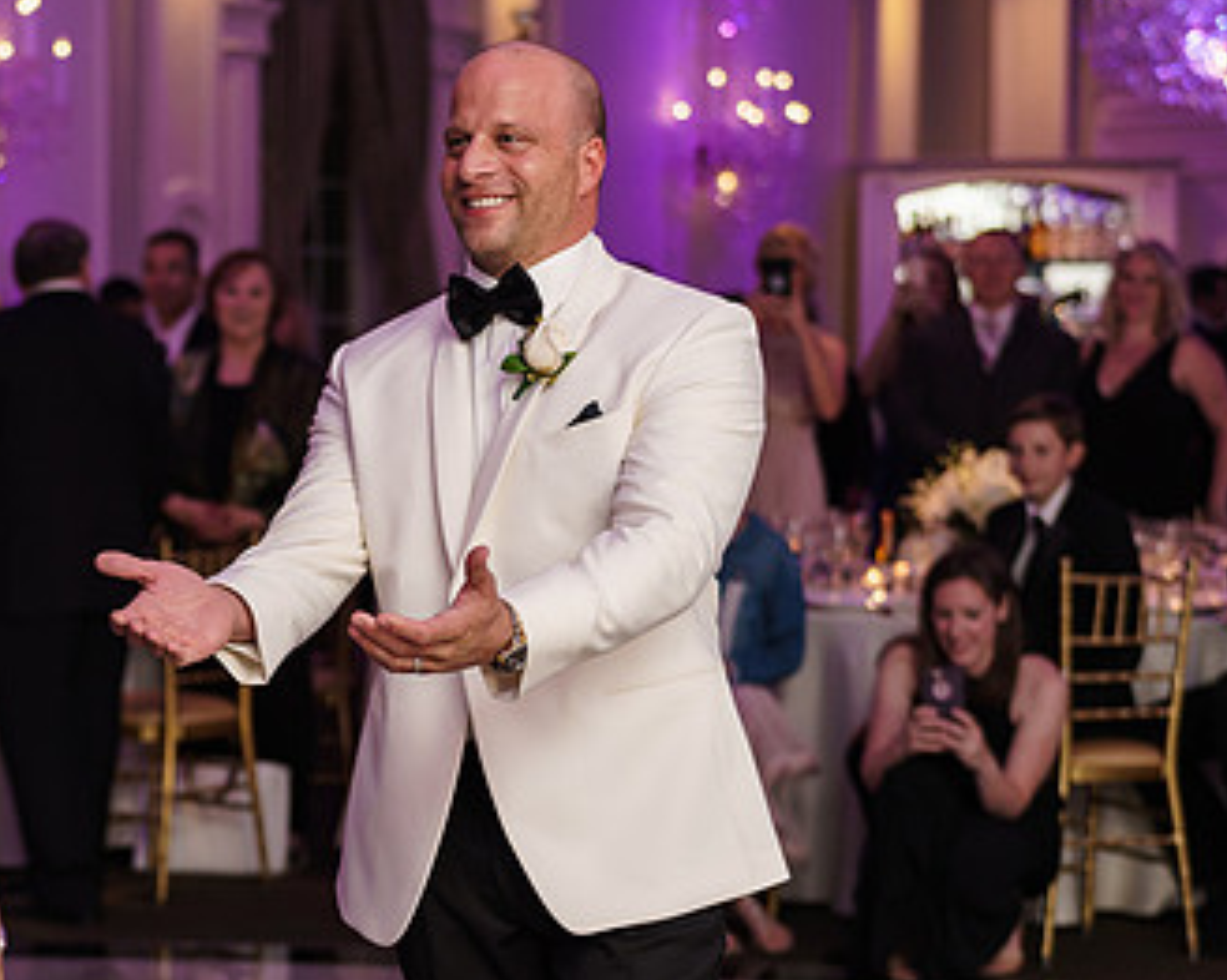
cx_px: 119
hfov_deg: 18.2
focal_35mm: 104
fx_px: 3774
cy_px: 623
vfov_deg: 14.8
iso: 500
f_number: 2
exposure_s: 1/250
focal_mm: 50
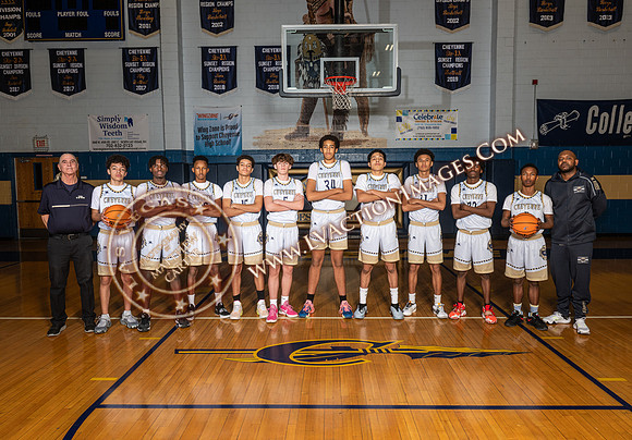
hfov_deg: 65.8
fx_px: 489
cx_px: 315
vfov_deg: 48.5
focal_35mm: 27
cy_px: 221
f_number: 7.1
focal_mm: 26
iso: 125
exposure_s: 1/125
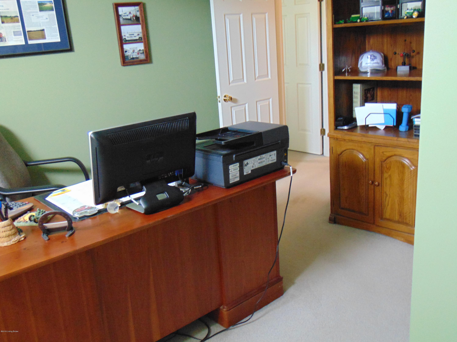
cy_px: 171
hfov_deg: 52.6
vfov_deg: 40.7
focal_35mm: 35
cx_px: 228
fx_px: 462
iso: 400
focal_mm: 6.3
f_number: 3.2
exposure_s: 1/15
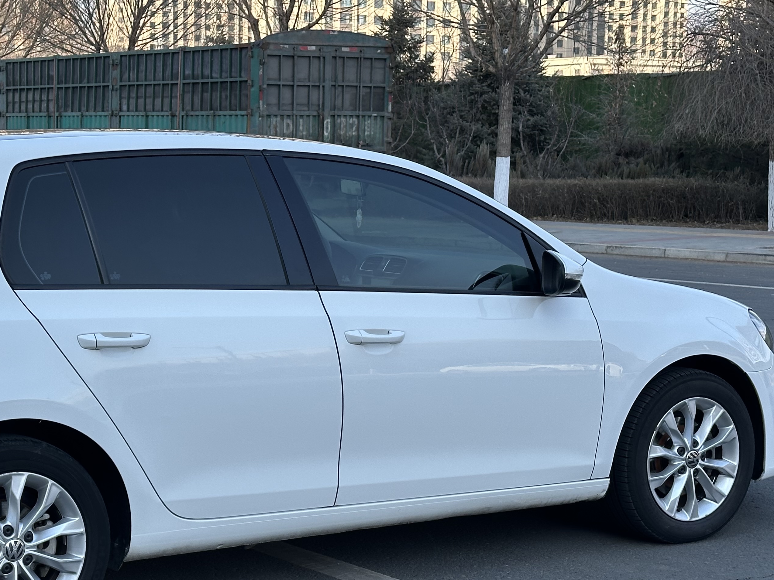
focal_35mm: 76
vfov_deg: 19.4
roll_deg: +0.2
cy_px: 359
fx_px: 1699
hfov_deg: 25.4
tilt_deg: -6.0
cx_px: 220
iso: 64
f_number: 1.78
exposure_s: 1/1376
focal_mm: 6.86
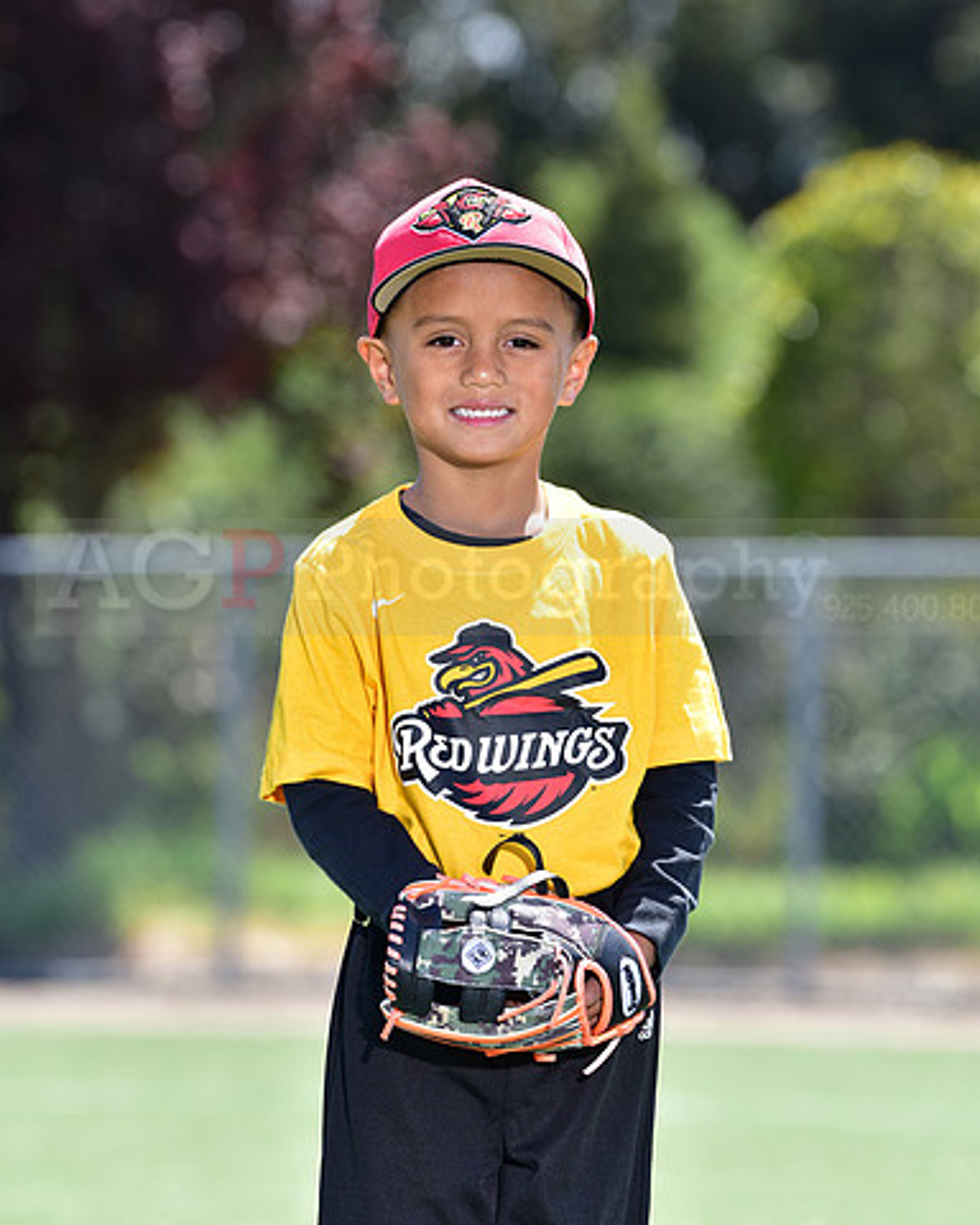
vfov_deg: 8.5
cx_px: 491
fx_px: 8230
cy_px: 554
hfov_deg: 6.8
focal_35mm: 227
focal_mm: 200
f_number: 5
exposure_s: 1/200
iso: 80
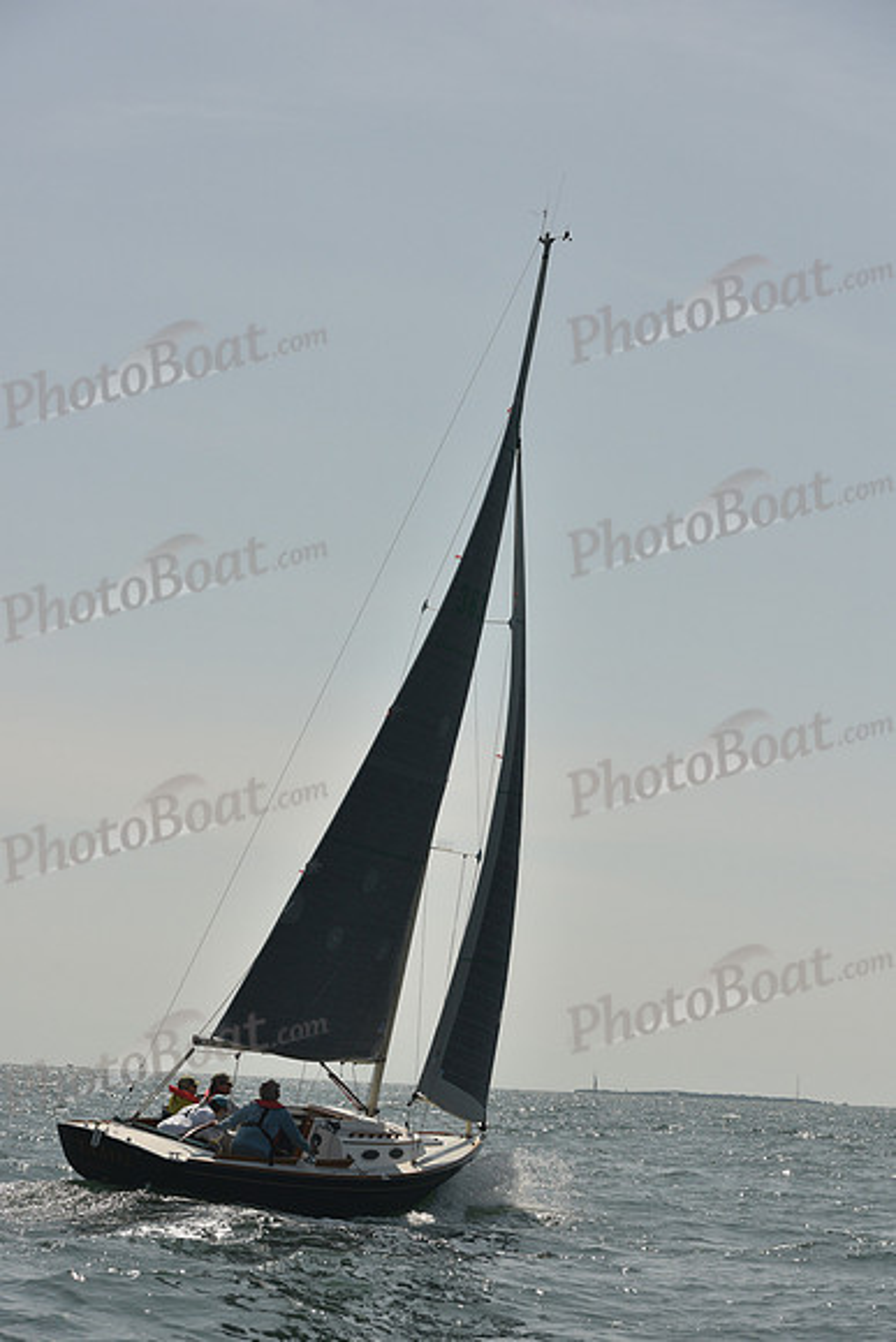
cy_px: 671
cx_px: 448
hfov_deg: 19.5
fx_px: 2612
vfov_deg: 28.8
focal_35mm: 70
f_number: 8
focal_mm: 70
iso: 320
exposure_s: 1/1250
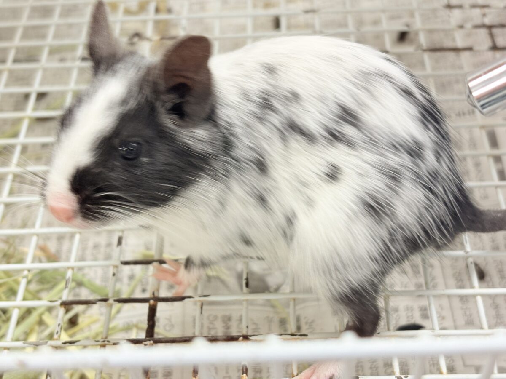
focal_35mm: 52
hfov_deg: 36.8
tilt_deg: -48.6
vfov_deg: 28.0
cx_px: 253
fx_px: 760
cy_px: 190
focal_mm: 5.96
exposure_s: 1/50
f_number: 1.6
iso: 32
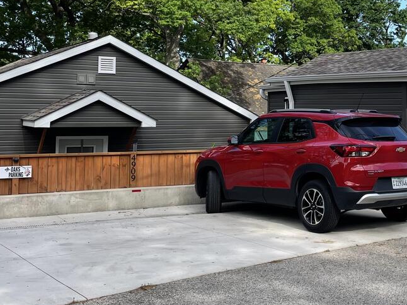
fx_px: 682
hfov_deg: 32.3
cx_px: 328
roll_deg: -0.2
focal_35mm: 58
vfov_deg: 25.0
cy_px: 89
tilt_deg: +2.7
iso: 32
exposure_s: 1/1304
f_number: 1.6
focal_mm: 4.2
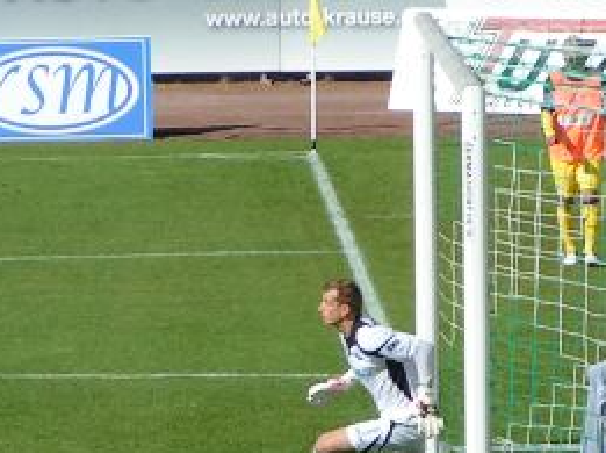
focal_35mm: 528
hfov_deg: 3.8
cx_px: 244
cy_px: 174
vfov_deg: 2.8
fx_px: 9231
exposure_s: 1/500
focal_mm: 26.3
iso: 50
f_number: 6.3
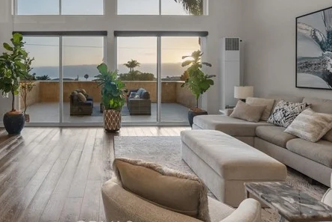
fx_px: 212
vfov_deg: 54.3
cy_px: 79
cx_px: 108
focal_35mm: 23
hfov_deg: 73.5
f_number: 8
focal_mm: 16
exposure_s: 1/10
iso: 2000
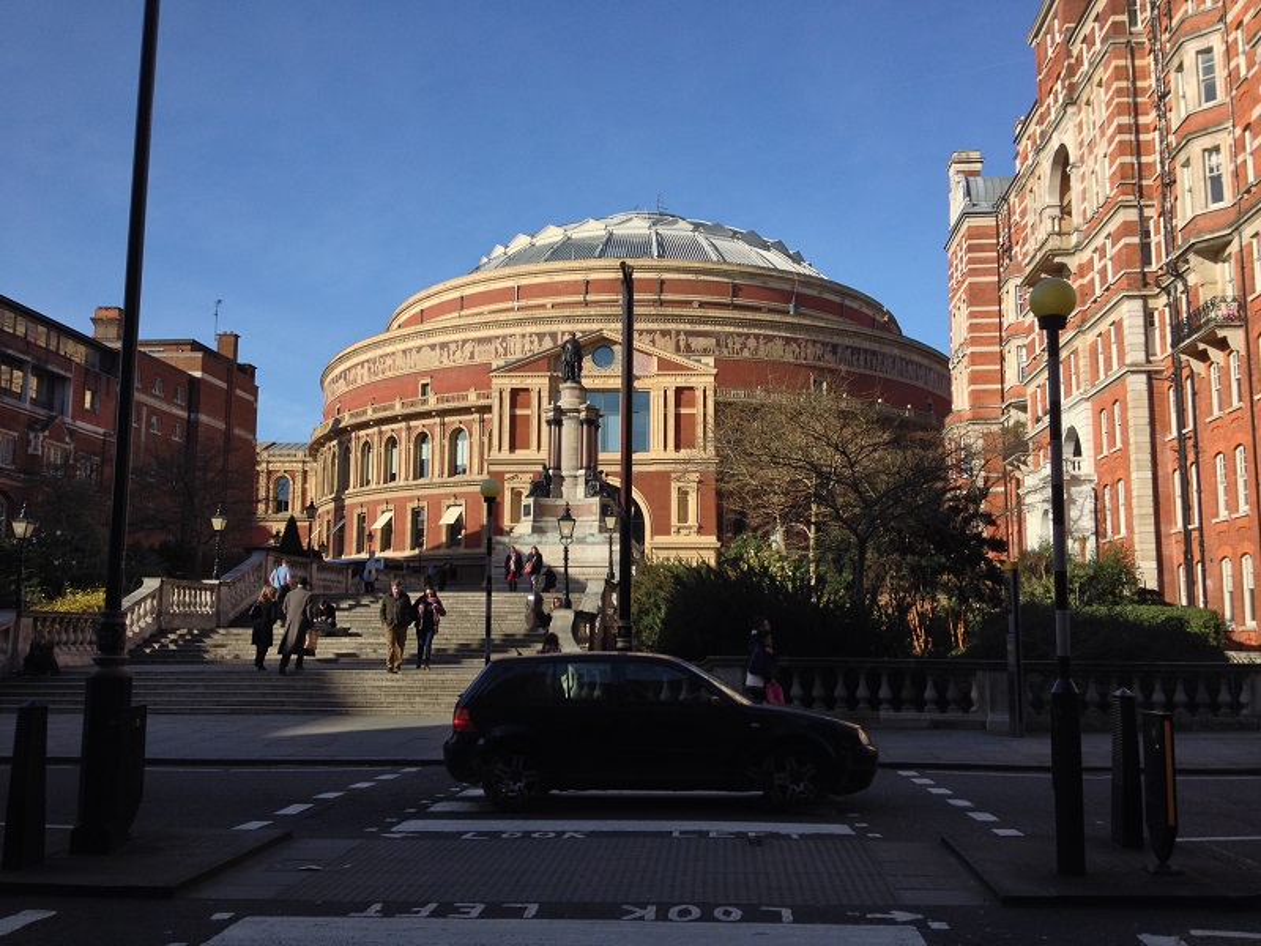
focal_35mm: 35
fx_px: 1275
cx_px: 630
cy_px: 473
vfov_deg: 40.7
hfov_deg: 52.6
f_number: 2.4
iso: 50
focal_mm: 4.28
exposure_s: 1/1151
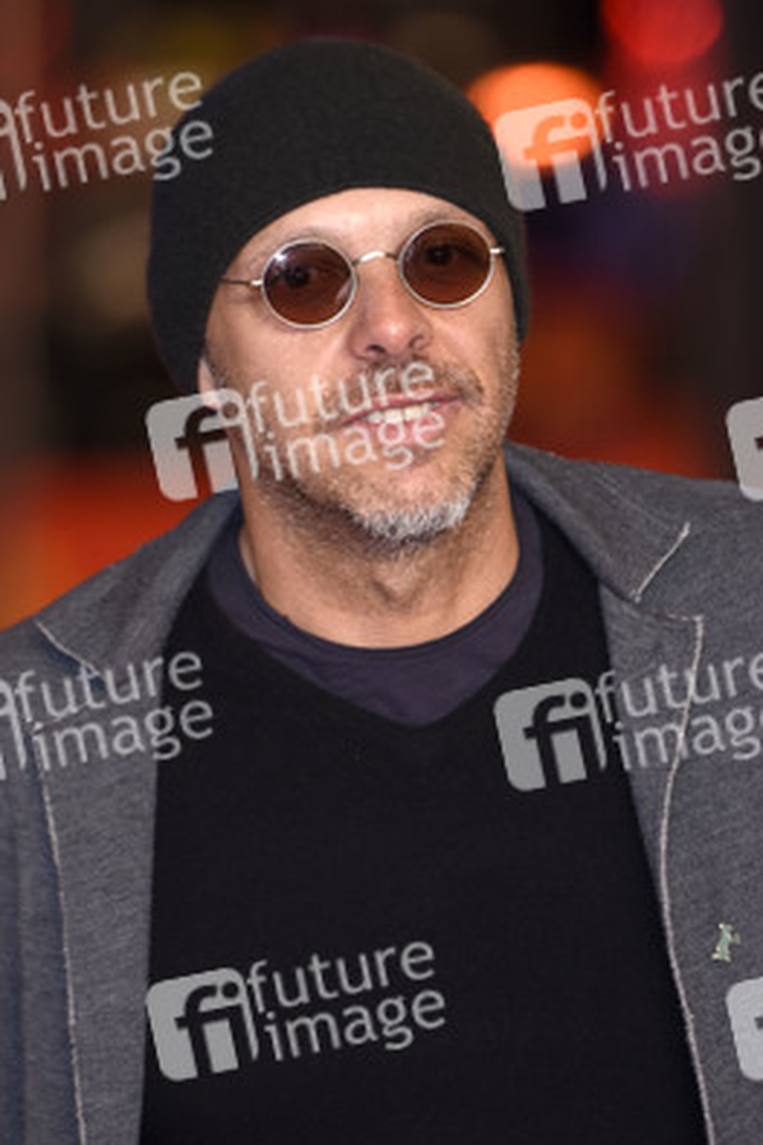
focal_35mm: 304
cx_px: 380
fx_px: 9672
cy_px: 577
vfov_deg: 6.8
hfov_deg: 4.5
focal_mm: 200
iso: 640
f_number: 3.2
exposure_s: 1/200
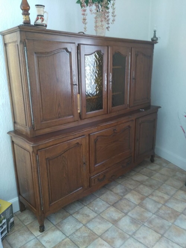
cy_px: 124
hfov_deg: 49.8
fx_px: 201
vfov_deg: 63.4
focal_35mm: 28
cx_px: 93
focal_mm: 2.96
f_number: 2
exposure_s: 1/30
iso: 255
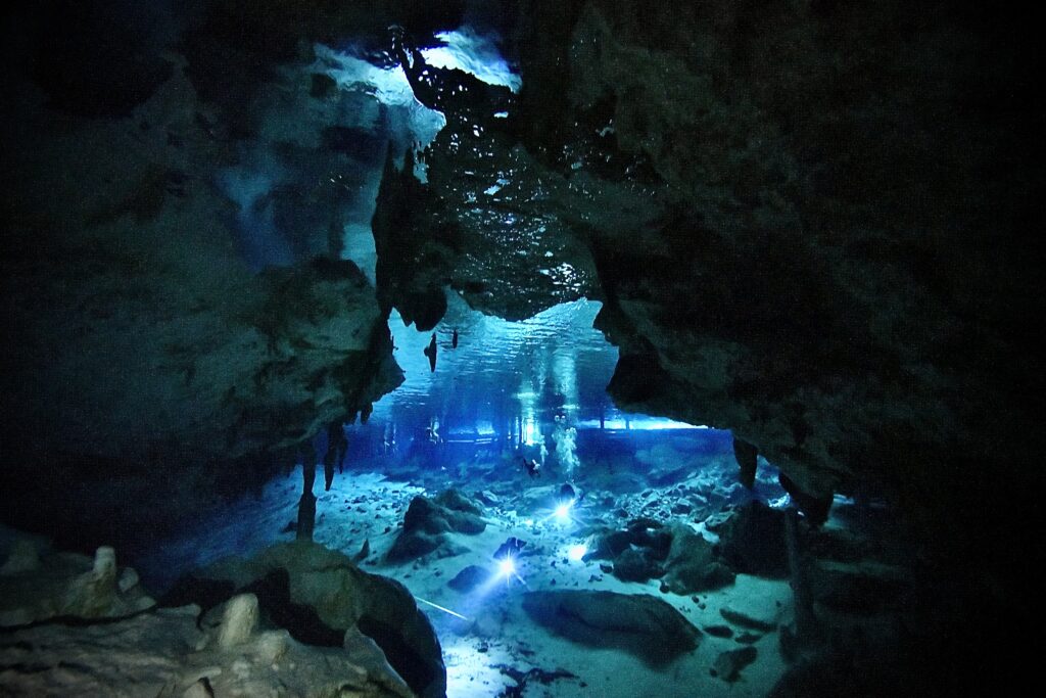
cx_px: 523
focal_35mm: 14
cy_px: 349
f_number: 5
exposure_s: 1/25
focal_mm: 14
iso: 6400
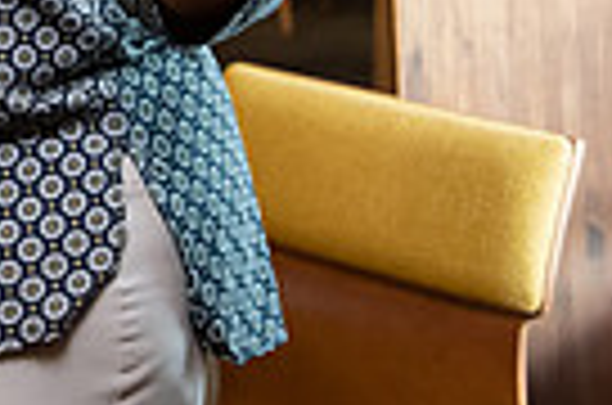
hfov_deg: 12.0
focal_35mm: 154
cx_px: -567
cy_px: -223
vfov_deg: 8.6
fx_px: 2612
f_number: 2.8
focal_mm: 36
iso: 2500
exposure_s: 1/125
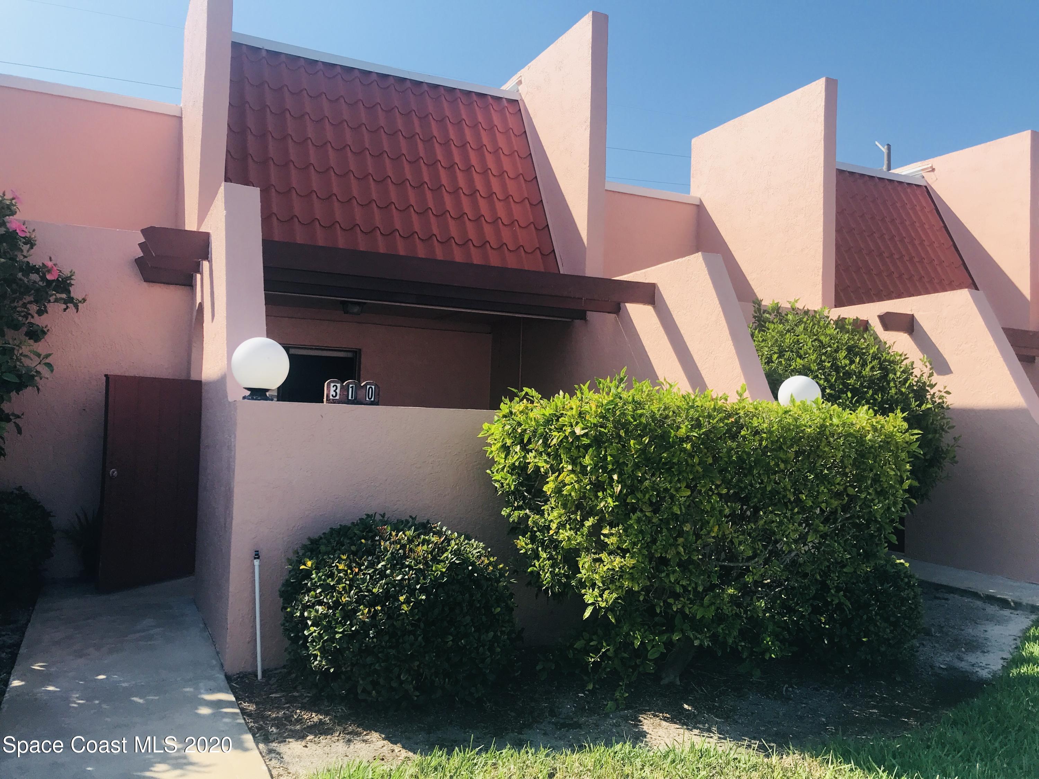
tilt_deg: +3.6
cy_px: 390
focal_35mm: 28
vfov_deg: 49.7
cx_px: 520
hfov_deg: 63.4
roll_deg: -1.5
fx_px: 840
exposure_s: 1/1842
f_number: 1.8
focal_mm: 3.99
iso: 20
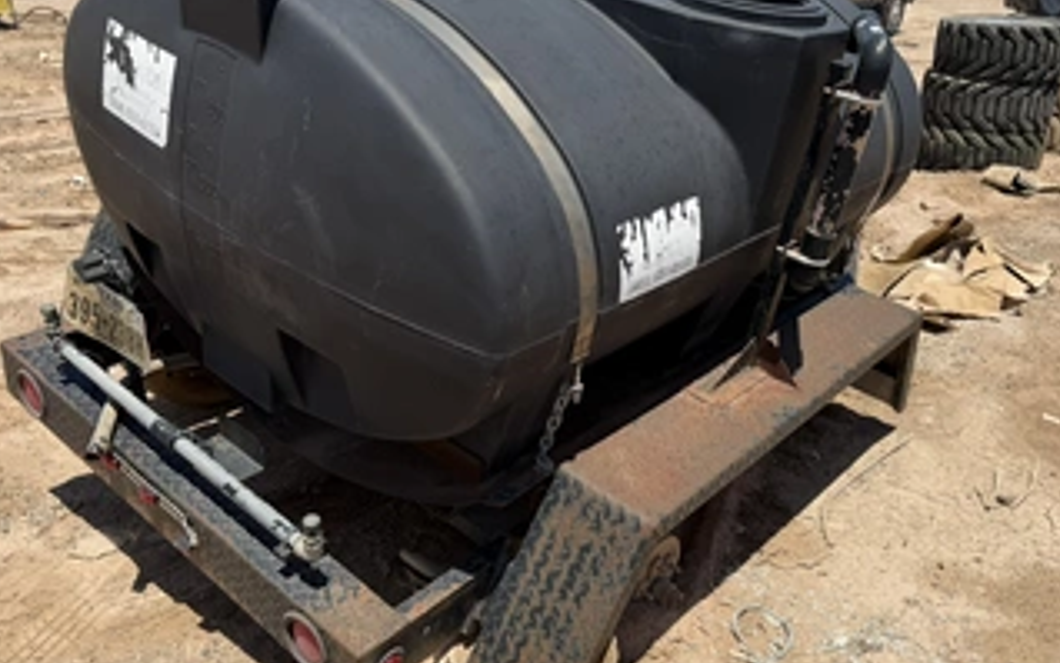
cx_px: 560
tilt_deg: -26.8
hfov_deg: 59.6
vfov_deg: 39.4
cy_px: 383
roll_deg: -3.8
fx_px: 925
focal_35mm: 32
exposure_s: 1/4975
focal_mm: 6.76
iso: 80
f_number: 1.78
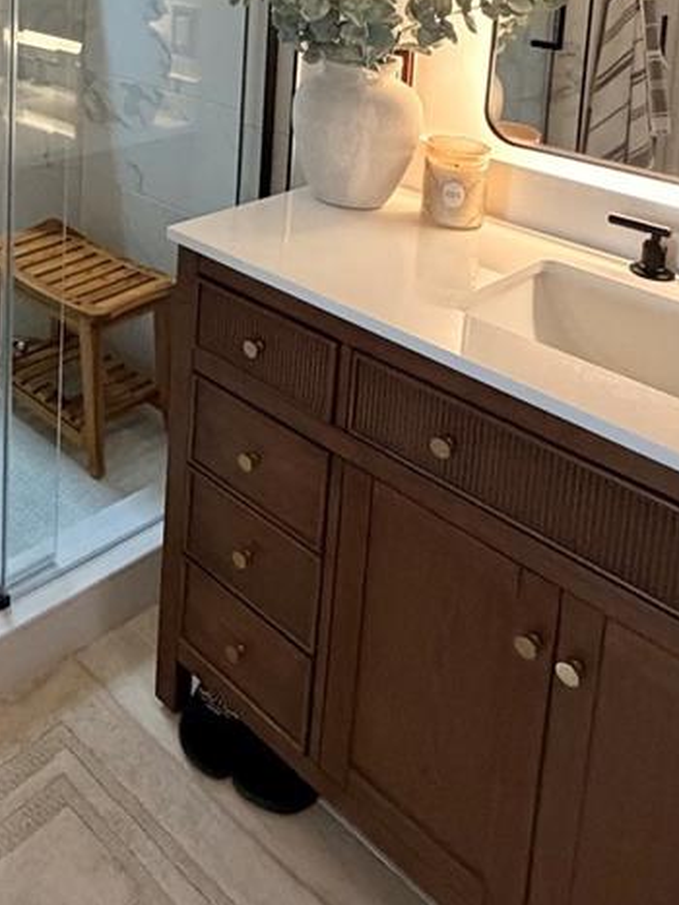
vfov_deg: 43.7
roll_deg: -0.1
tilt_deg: -8.2
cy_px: -6
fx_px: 942
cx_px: -43
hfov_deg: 34.9
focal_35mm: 36
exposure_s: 1/60
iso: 640
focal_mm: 2.22
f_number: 2.2
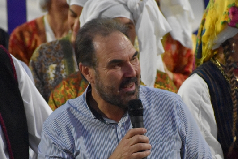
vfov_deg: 2.6
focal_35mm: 534
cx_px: 131
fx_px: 3531
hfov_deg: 3.9
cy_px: 140
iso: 9000
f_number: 5.3
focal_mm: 185
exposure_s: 1/250
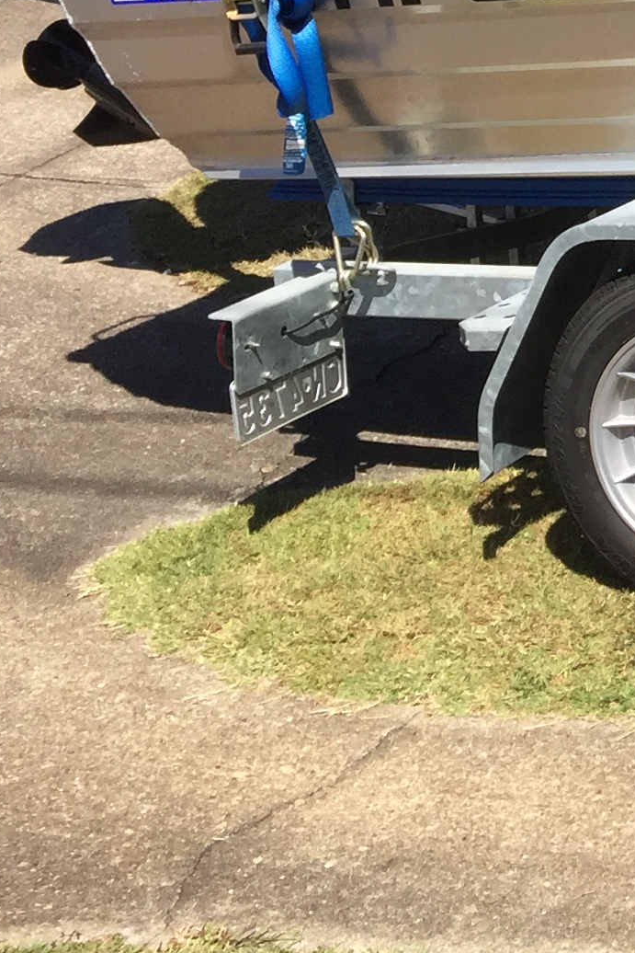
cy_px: -158
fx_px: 2513
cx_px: 1427
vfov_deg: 20.2
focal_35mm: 95
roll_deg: -6.8
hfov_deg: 12.1
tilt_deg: -13.0
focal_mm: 4.15
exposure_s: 1/1412
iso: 32
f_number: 2.2
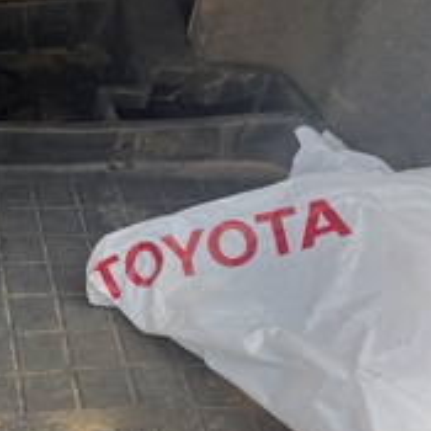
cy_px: 260
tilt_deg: -37.5
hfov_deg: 26.4
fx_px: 845
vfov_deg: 28.5
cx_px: -41
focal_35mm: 60
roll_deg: -3.6
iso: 50
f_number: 1.5
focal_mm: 5.7
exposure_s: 1/632
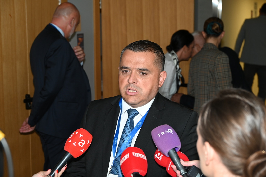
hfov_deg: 28.5
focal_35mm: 71
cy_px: 88
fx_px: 524
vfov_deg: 19.2
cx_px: 133
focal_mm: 71
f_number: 6
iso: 500
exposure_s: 1/60
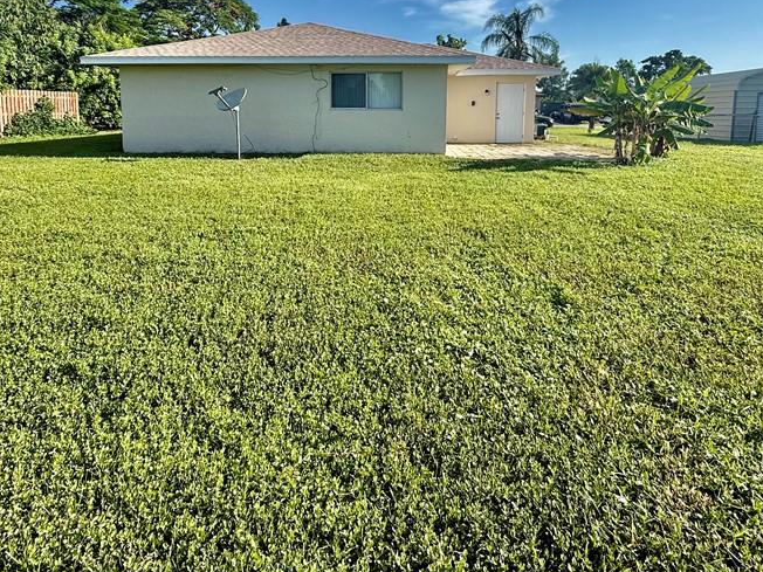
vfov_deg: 58.4
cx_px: 373
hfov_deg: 76.4
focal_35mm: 22
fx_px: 485
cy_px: 153
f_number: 2.2
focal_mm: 2.22
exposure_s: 1/1497
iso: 50
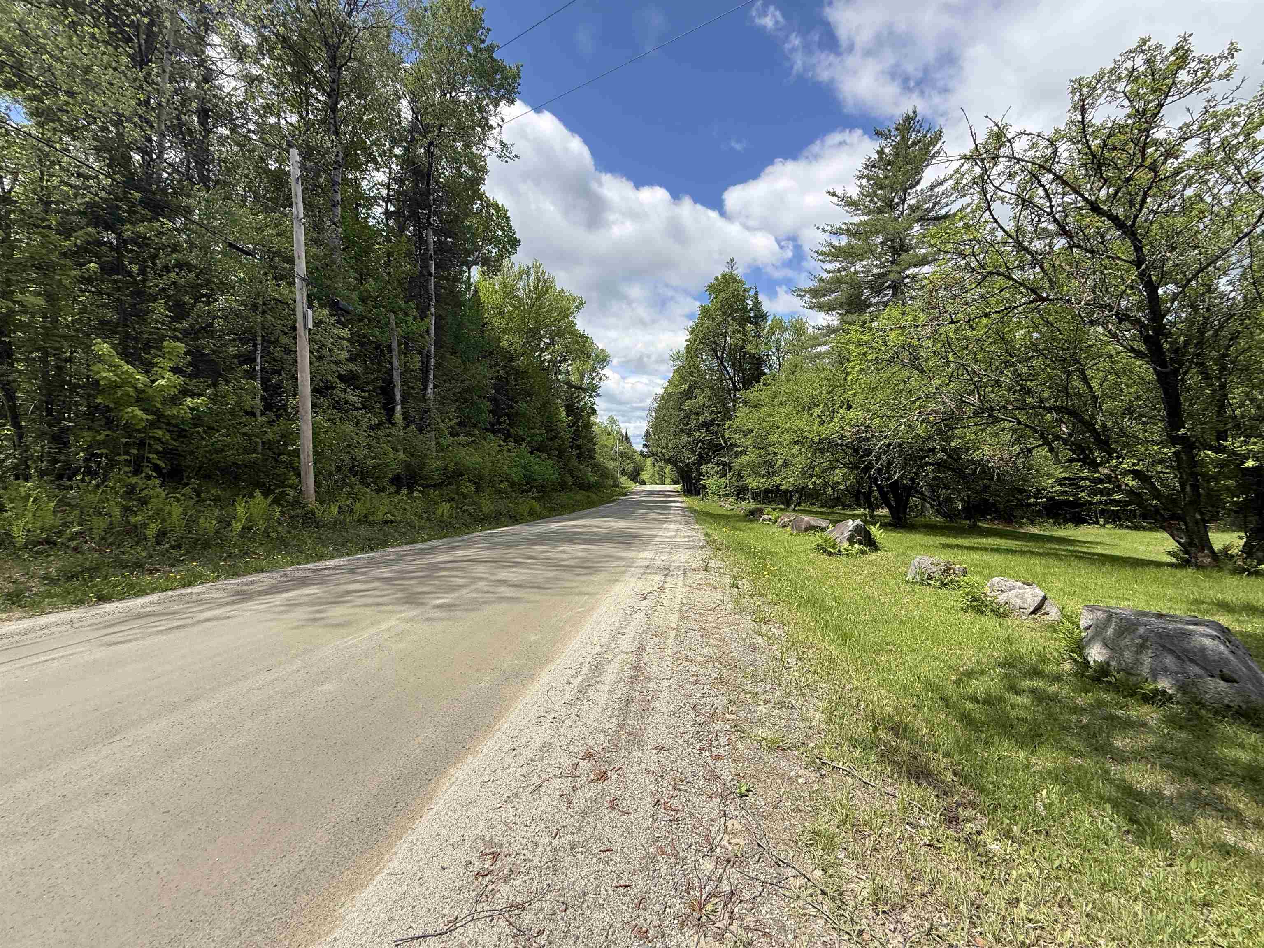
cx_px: 632
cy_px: 474
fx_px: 511
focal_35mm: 14
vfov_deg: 85.7
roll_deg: +0.6
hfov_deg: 102.1
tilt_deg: -1.2
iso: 50
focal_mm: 2.22
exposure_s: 1/1368
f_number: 2.2
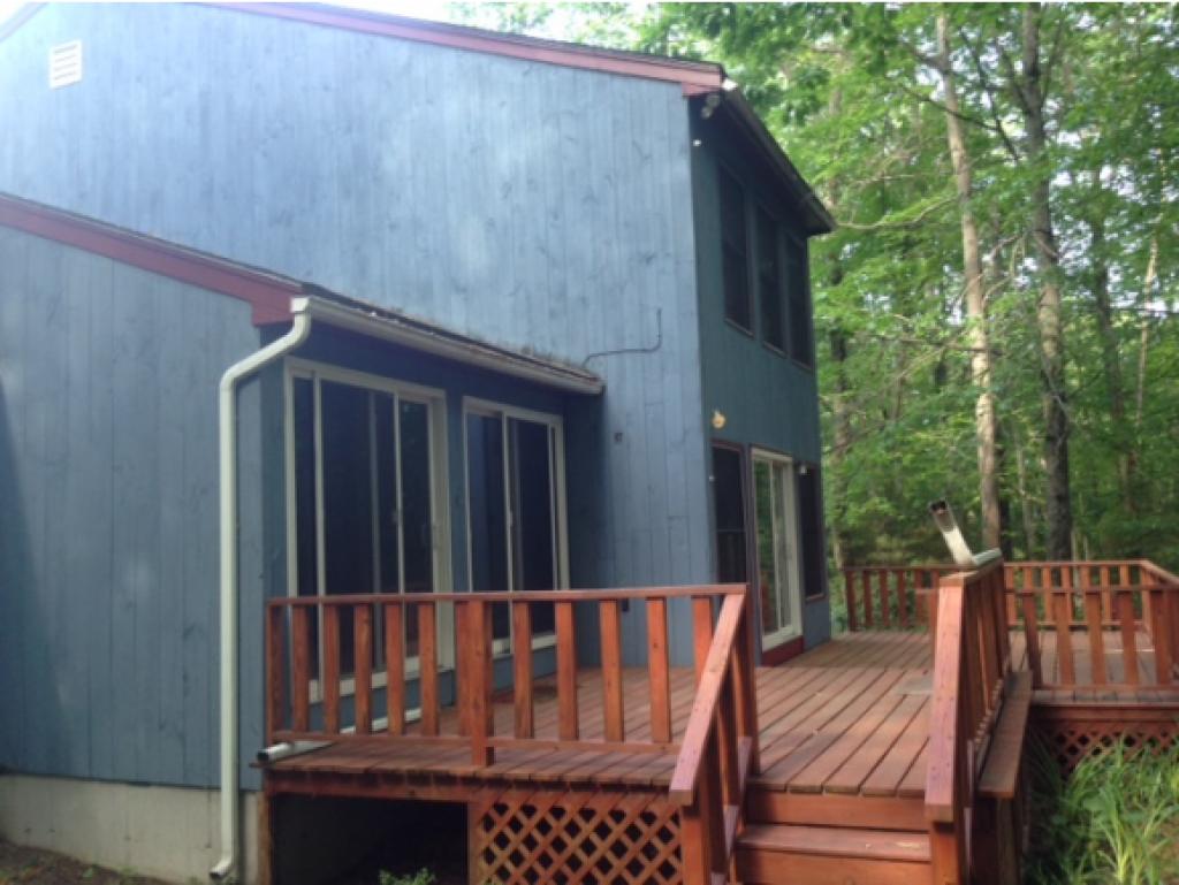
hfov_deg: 55.3
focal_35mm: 33
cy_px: 442
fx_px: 1124
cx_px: 590
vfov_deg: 43.0
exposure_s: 1/40
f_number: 2.4
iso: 64
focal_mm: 4.12
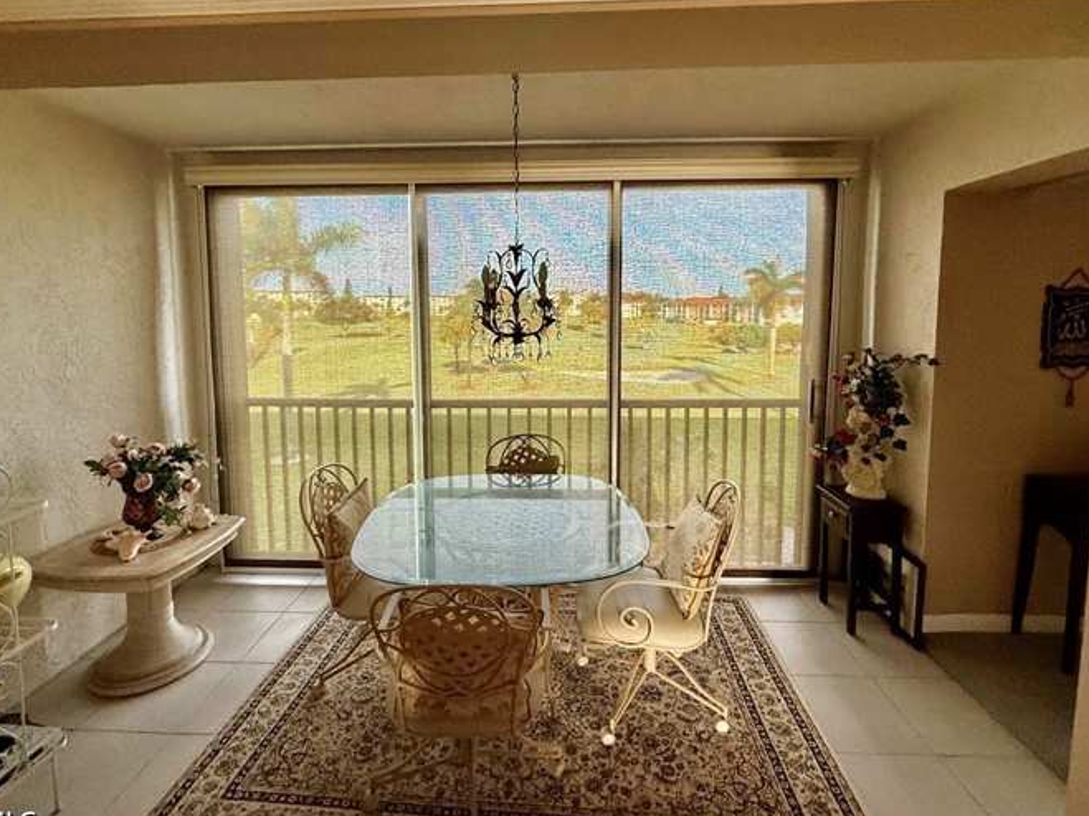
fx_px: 535
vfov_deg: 74.3
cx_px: 537
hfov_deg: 91.0
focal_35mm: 17
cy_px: 349
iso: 125
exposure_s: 1/99
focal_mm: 2.22
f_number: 2.2
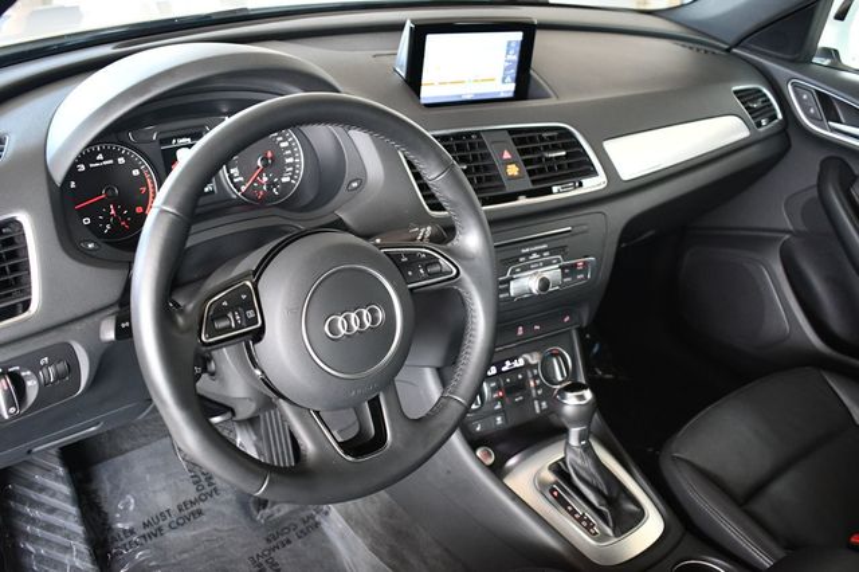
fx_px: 811
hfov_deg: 55.8
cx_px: 430
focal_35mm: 34
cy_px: 286
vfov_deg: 38.8
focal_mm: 23
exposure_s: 1/125
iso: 2800
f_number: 3.8
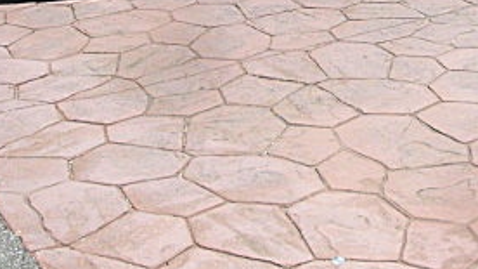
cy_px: -21
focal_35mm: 91
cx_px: 339
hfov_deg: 23.3
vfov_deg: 13.0
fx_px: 1153
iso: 50
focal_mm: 6.3
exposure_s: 1/800
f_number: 2.8
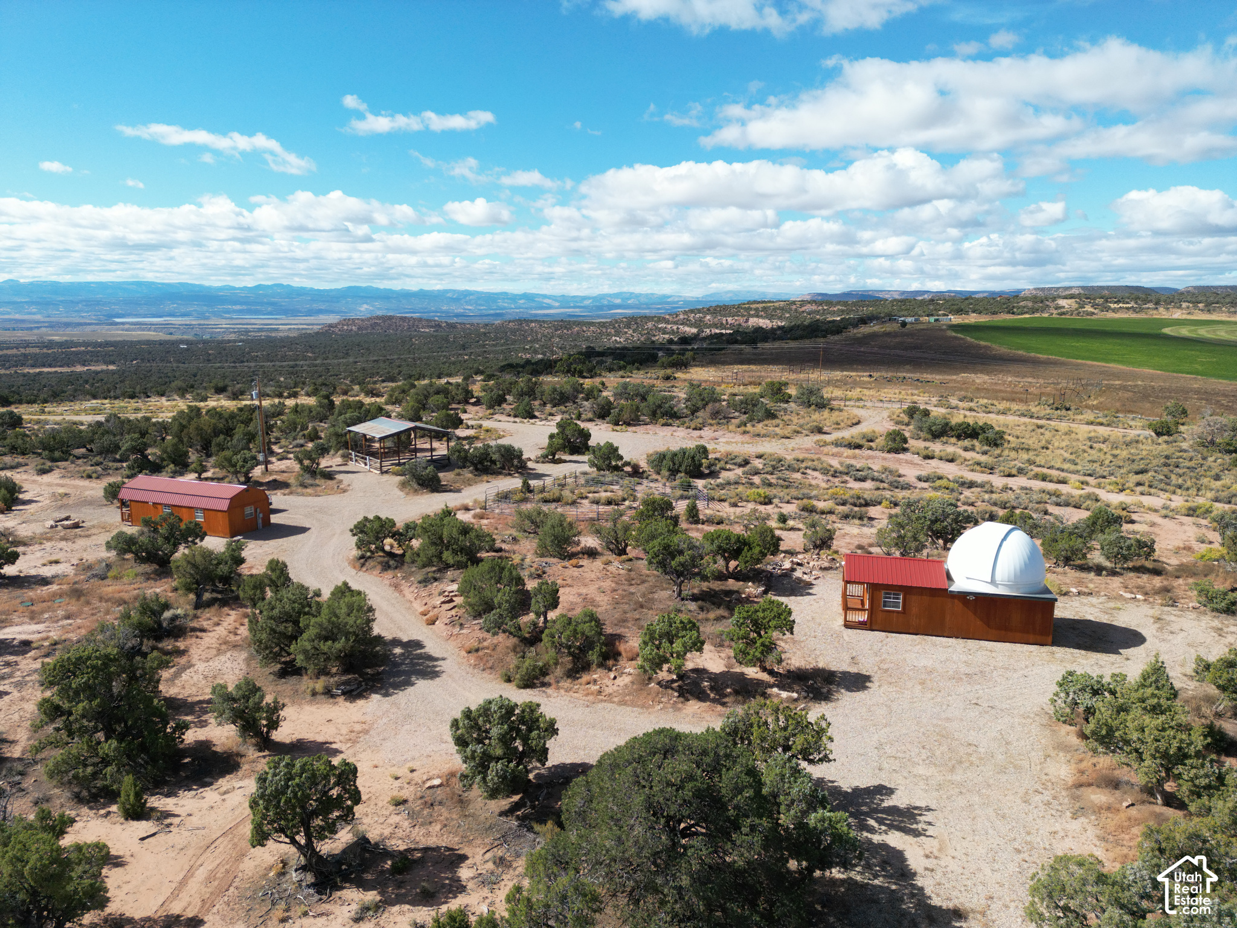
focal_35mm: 24
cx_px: 618
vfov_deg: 56.8
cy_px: 464
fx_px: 858
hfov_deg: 71.6
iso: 120
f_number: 1.7
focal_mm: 6.72
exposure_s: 1/2500
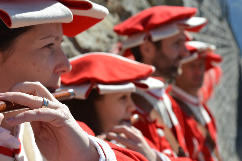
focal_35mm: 79
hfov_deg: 25.7
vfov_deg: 17.3
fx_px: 531
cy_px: 80
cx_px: 120
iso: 100
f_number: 8
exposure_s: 1/250
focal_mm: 52
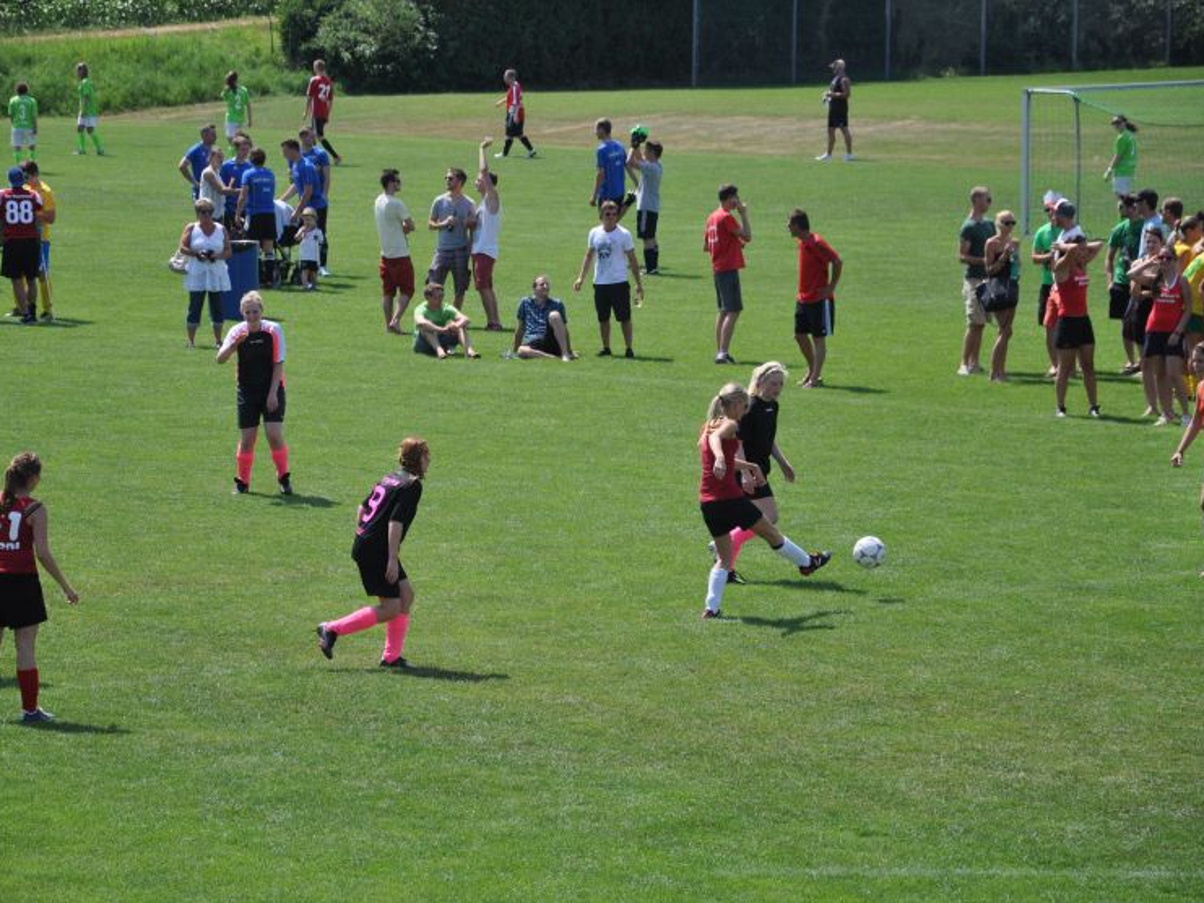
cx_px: 565
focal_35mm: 172
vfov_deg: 8.7
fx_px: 5968
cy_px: 452
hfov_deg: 11.5
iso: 200
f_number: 6.3
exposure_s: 1/640
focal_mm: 105
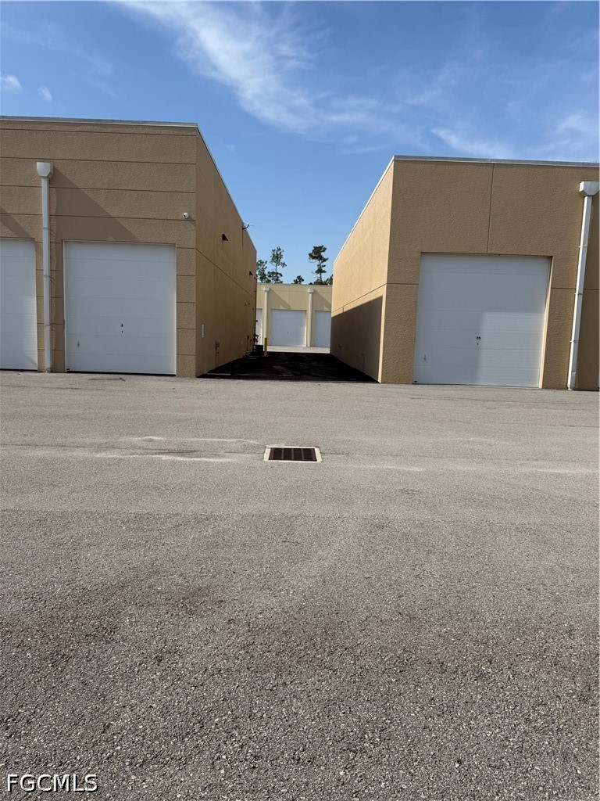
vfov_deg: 71.6
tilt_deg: -5.5
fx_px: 555
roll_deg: -2.5
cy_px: 400
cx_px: 300
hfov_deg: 56.8
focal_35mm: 24
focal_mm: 6.76
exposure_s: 1/7353
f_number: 1.78
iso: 80
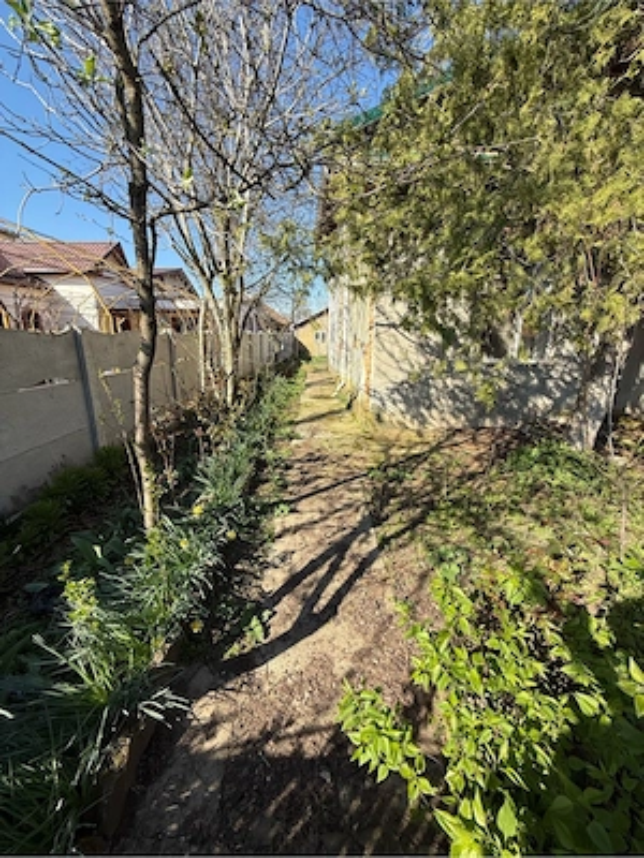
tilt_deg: -14.5
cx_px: 322
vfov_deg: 102.1
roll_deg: -1.7
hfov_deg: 85.7
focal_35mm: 14
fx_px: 347
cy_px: 429
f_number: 2.2
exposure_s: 1/928
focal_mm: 2.22
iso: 50
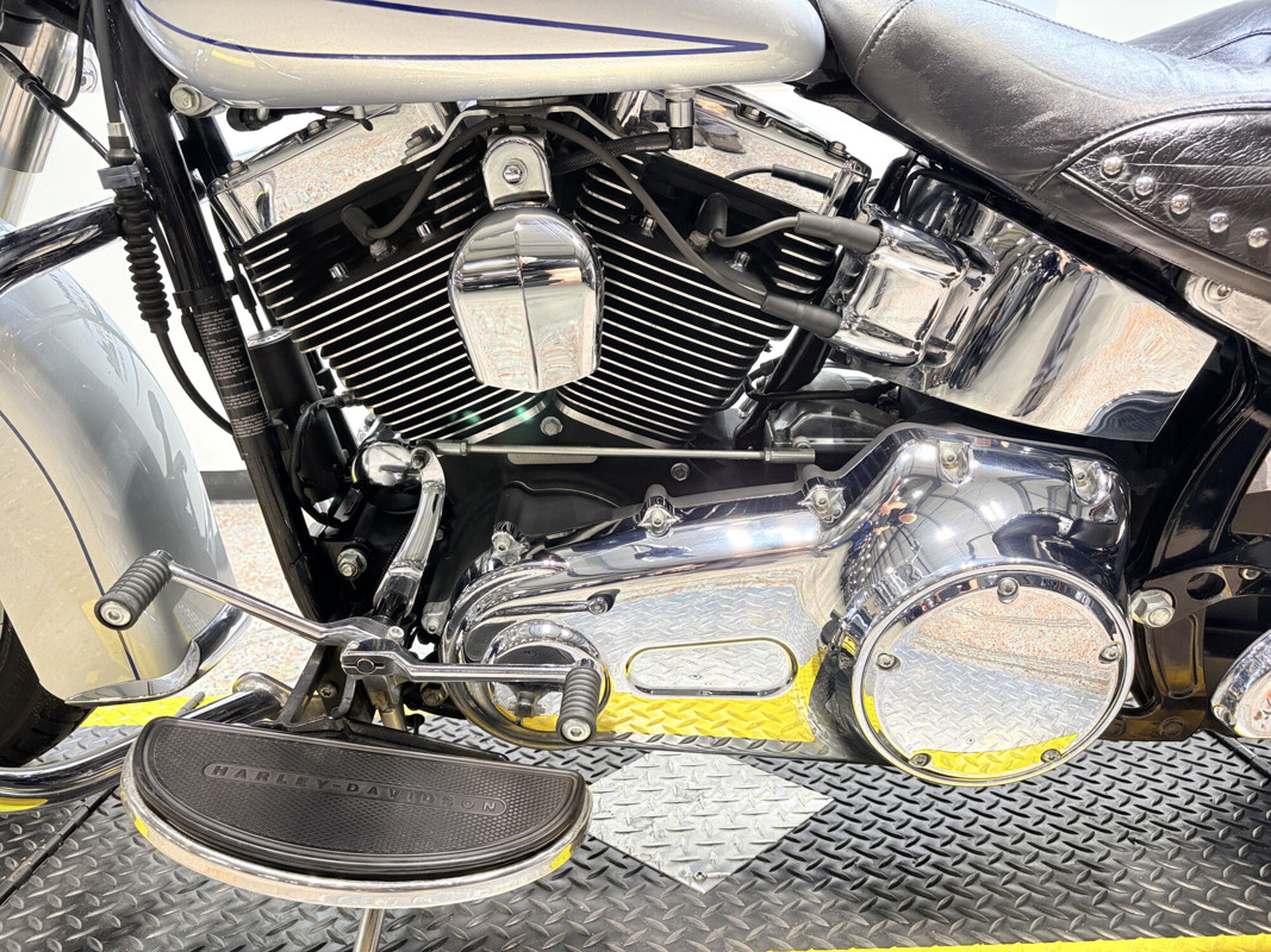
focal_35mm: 26
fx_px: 955
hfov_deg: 67.3
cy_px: 476
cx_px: 636
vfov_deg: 53.1
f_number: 1.6
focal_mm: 5.96
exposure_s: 1/60
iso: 80
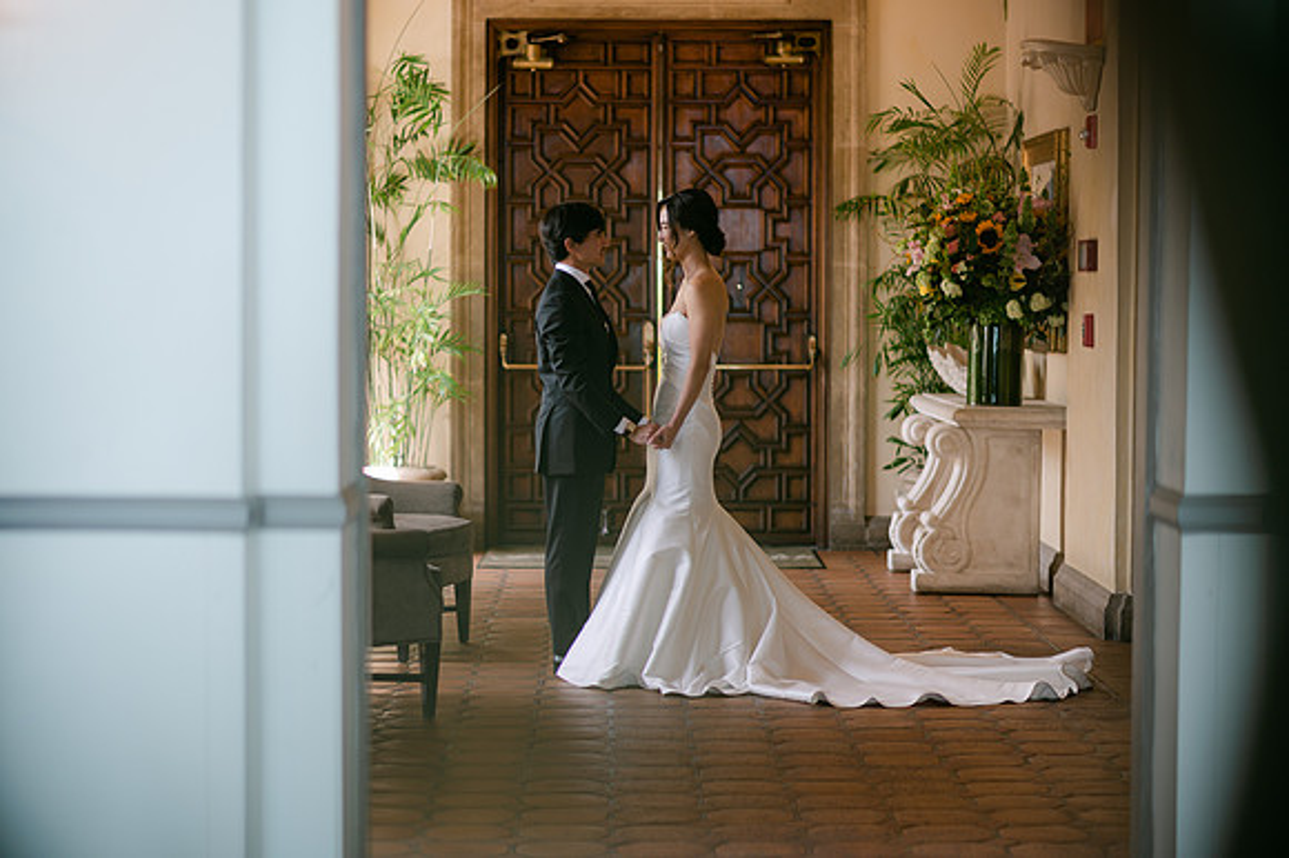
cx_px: 644
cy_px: 429
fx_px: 3106
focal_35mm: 87
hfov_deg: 23.4
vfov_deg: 15.7
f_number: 2
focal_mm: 85
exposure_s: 1/125
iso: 100
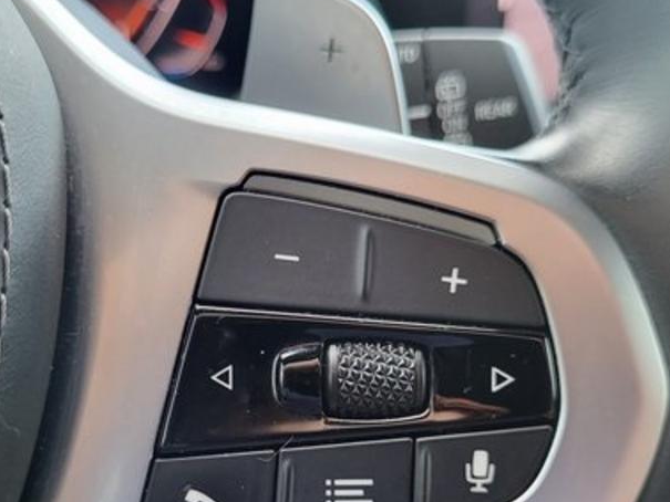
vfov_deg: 32.6
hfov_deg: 42.7
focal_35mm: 44
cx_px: 261
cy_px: 336
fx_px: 852
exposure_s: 1/100
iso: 250
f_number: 1.8
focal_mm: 5.4
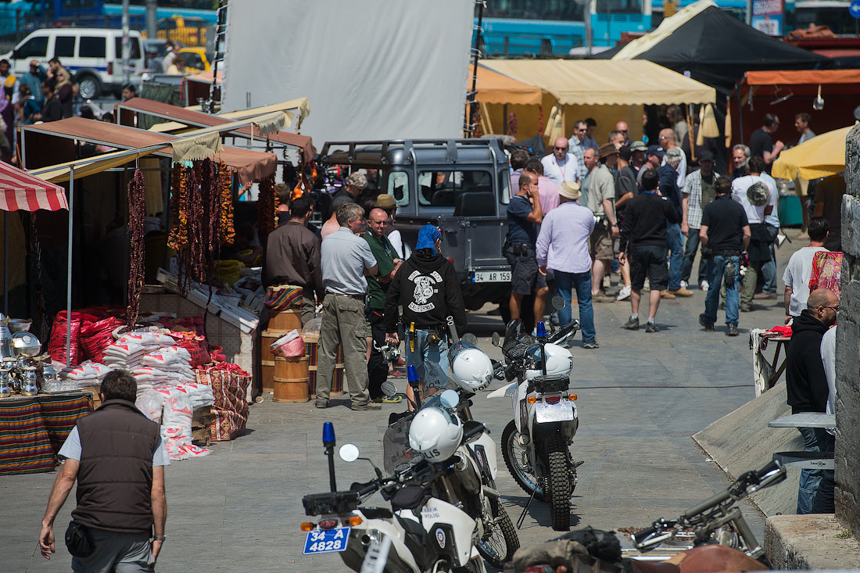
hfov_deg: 10.3
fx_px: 4777
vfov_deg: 6.9
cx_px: 430
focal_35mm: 200
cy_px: 286
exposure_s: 1/1000
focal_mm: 200
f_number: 5
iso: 125
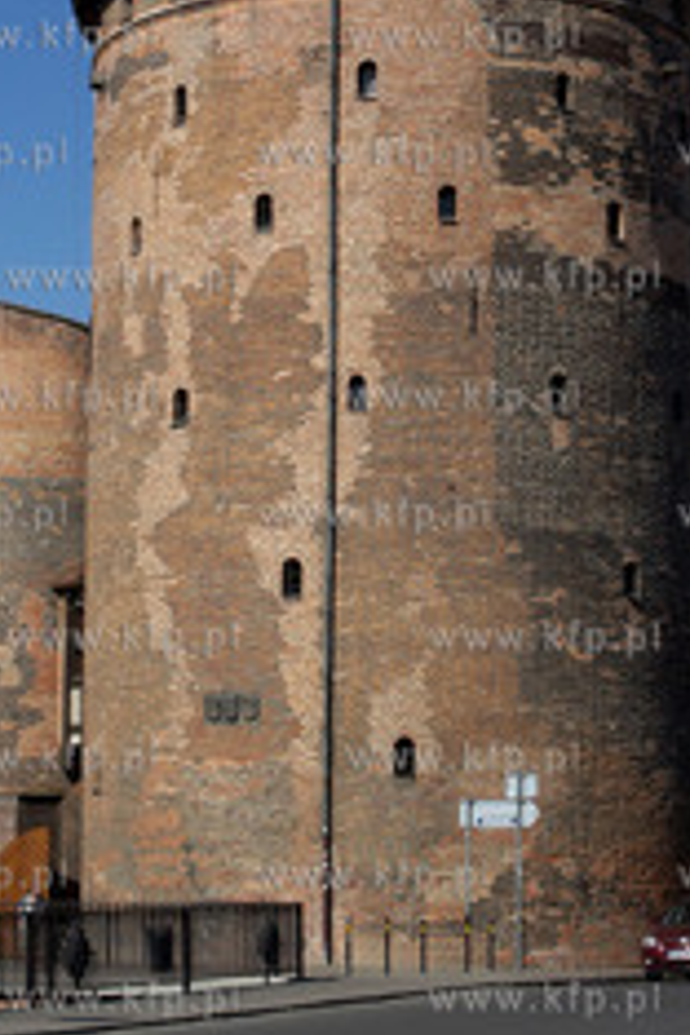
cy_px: 270
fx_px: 2583
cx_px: 405
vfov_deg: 22.5
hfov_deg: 15.2
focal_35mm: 90
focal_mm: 35
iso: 200
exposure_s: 1/1250
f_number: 6.3
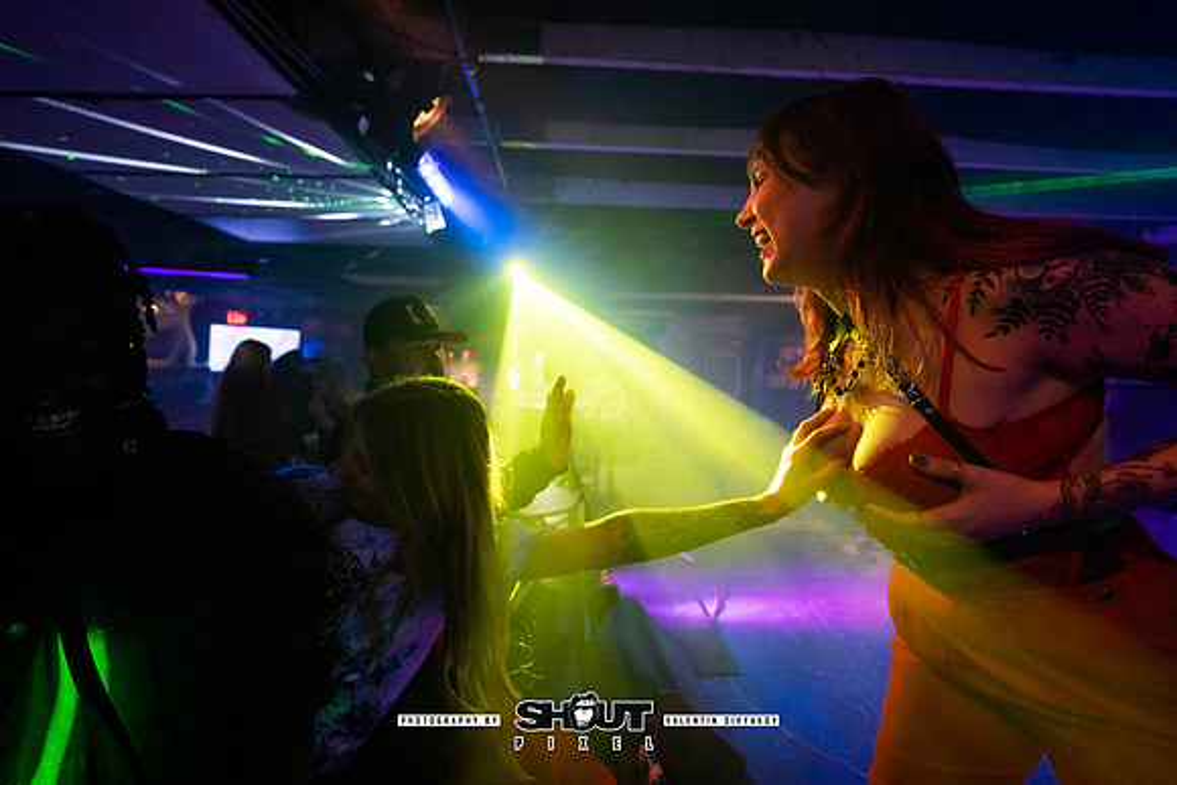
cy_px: 392
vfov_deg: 76.1
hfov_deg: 99.1
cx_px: 588
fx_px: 502
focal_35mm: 15
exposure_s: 1/250
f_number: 2.8
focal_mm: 15
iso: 2500
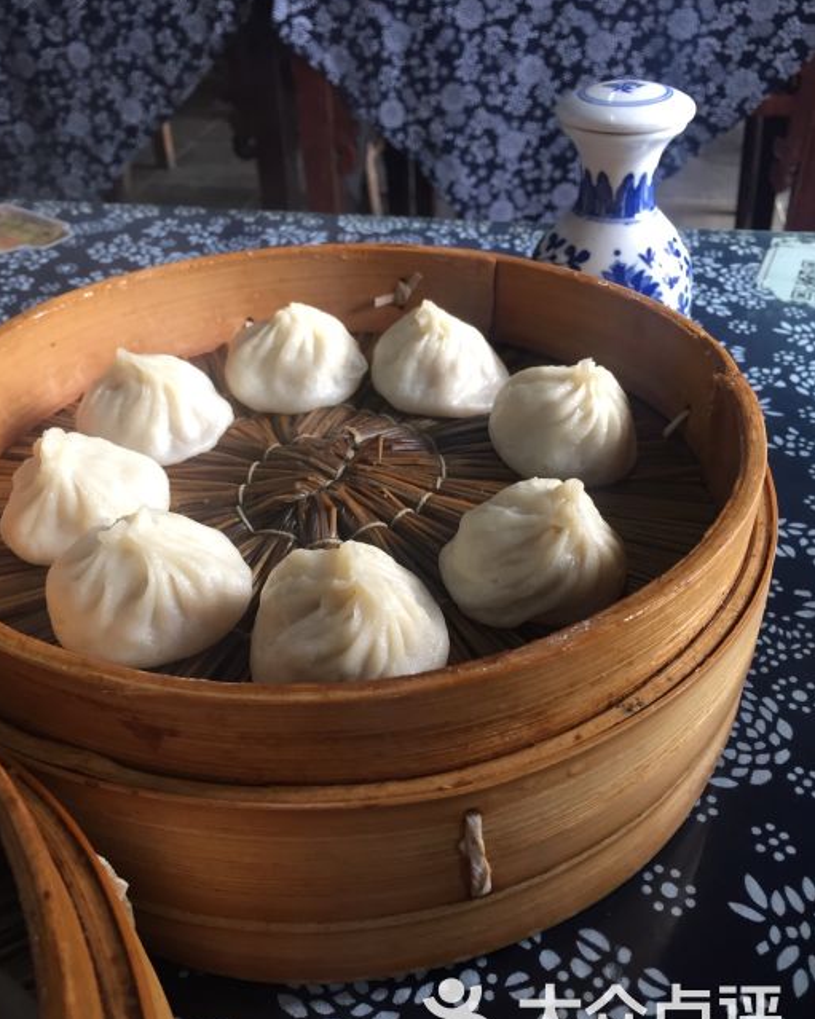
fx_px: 935
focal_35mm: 31
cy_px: 541
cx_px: 404
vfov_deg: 57.1
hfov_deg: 47.1
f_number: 2.2
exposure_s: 1/33
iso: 40
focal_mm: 4.15
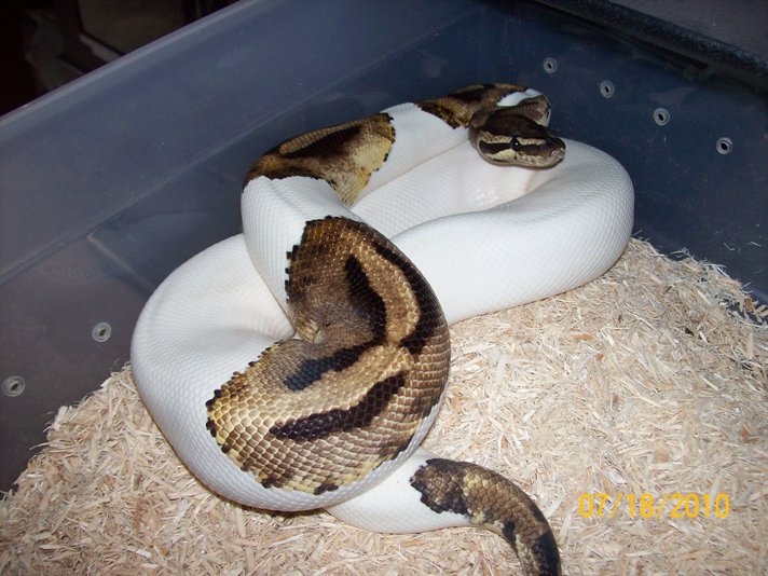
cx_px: 384
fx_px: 799
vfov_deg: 39.7
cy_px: 288
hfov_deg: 51.4
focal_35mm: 36
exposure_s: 1/64
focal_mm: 6
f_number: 2.7
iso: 80
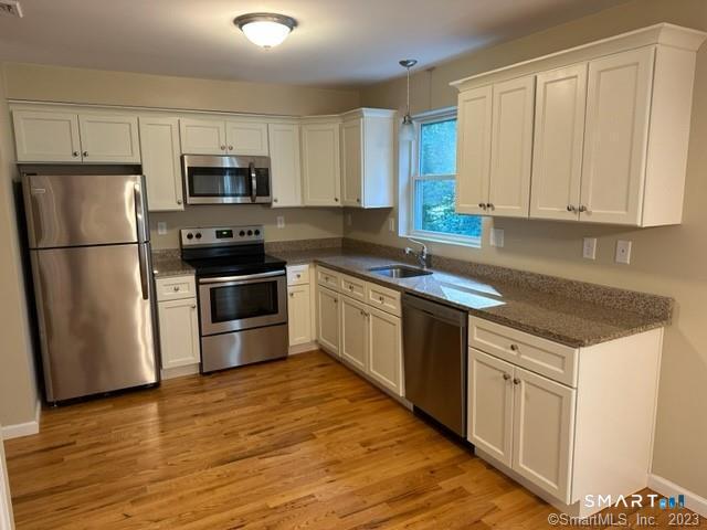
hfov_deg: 71.6
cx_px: 354
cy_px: 265
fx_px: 490
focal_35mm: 24
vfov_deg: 56.8
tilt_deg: -7.7
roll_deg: -0.4
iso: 200
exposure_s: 1/60
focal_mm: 6.86
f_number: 1.78
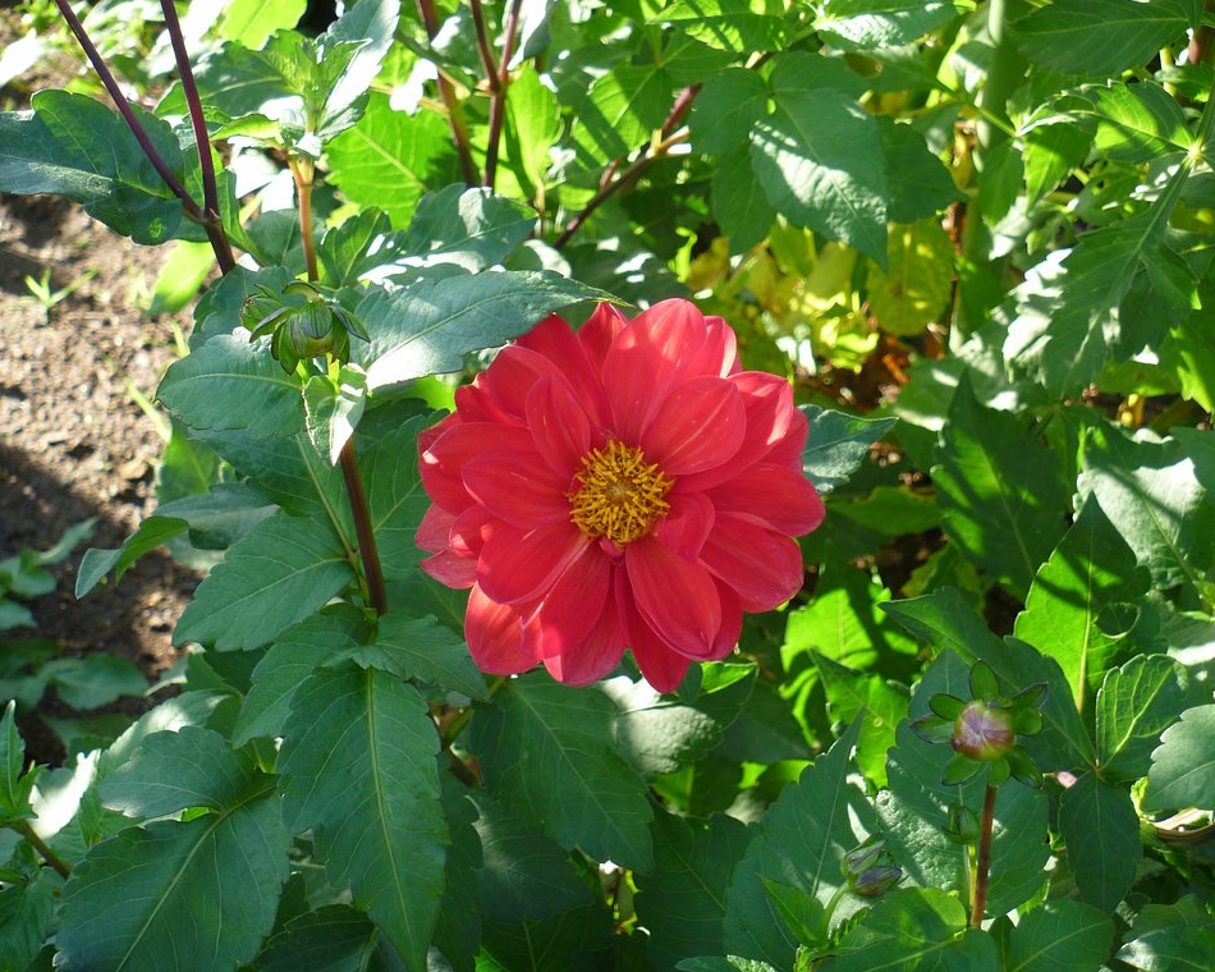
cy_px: 483
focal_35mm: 61
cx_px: 618
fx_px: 2194
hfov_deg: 31.0
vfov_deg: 25.0
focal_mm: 10.3
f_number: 3.9
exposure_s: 1/80
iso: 100
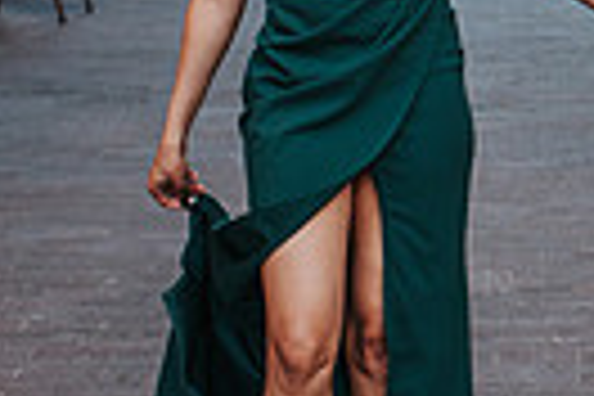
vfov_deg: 8.6
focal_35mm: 159
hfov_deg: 12.7
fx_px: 2623
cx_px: 671
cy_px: -52
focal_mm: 35
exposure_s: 1/320
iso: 560
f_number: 3.2
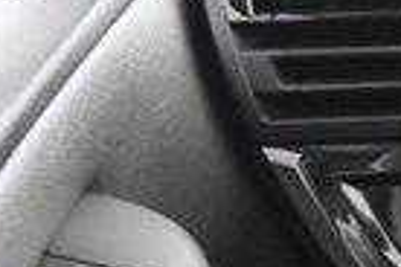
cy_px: 460
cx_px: 1069
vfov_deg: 5.1
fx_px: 2974
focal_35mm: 267
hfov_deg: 7.1
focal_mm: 24
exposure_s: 1/40
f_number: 3
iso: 7200
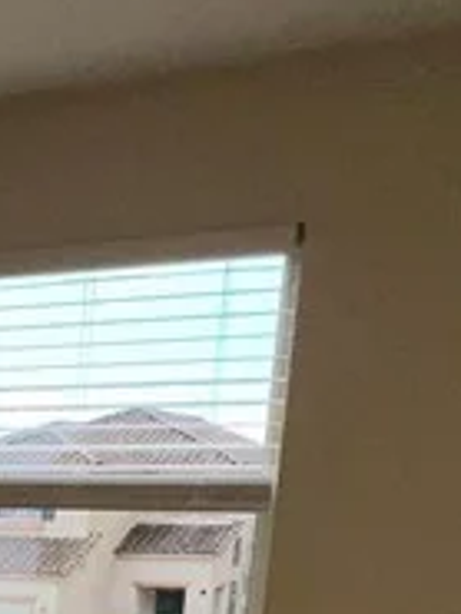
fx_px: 1277
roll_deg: -1.1
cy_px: 806
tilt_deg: -12.9
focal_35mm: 72
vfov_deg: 23.7
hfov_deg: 17.4
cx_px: -322
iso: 25
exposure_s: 1/426
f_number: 1.8
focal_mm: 1.57
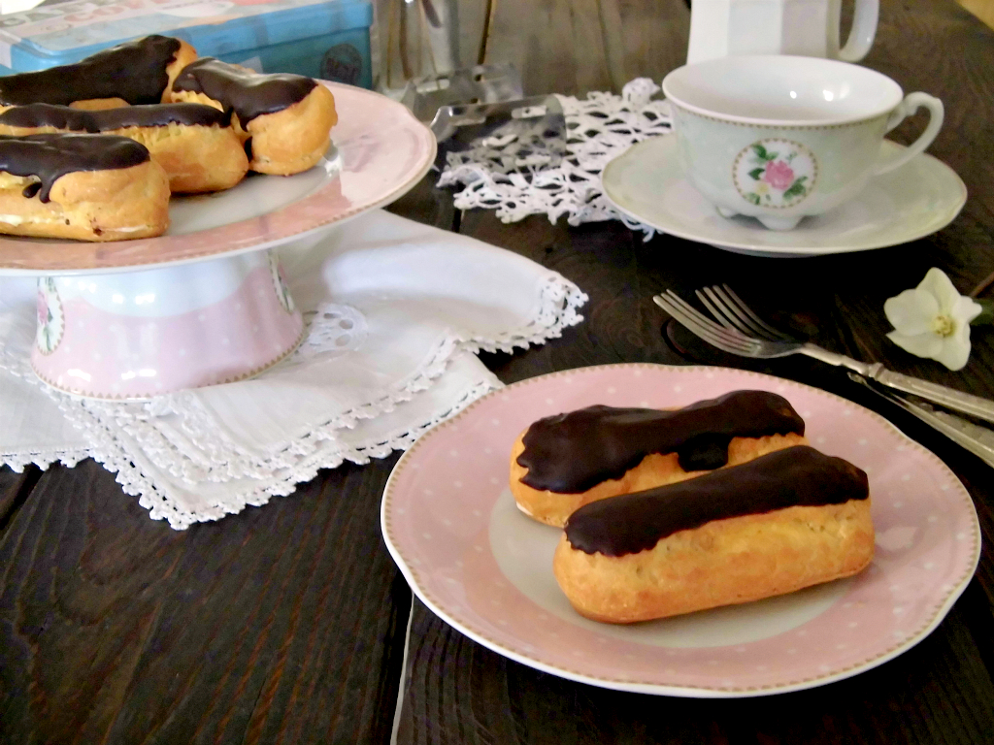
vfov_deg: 30.9
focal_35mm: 47
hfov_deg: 40.4
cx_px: 497
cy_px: 372
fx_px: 1350
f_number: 3.4
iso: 400
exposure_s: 1/15
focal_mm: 8.3
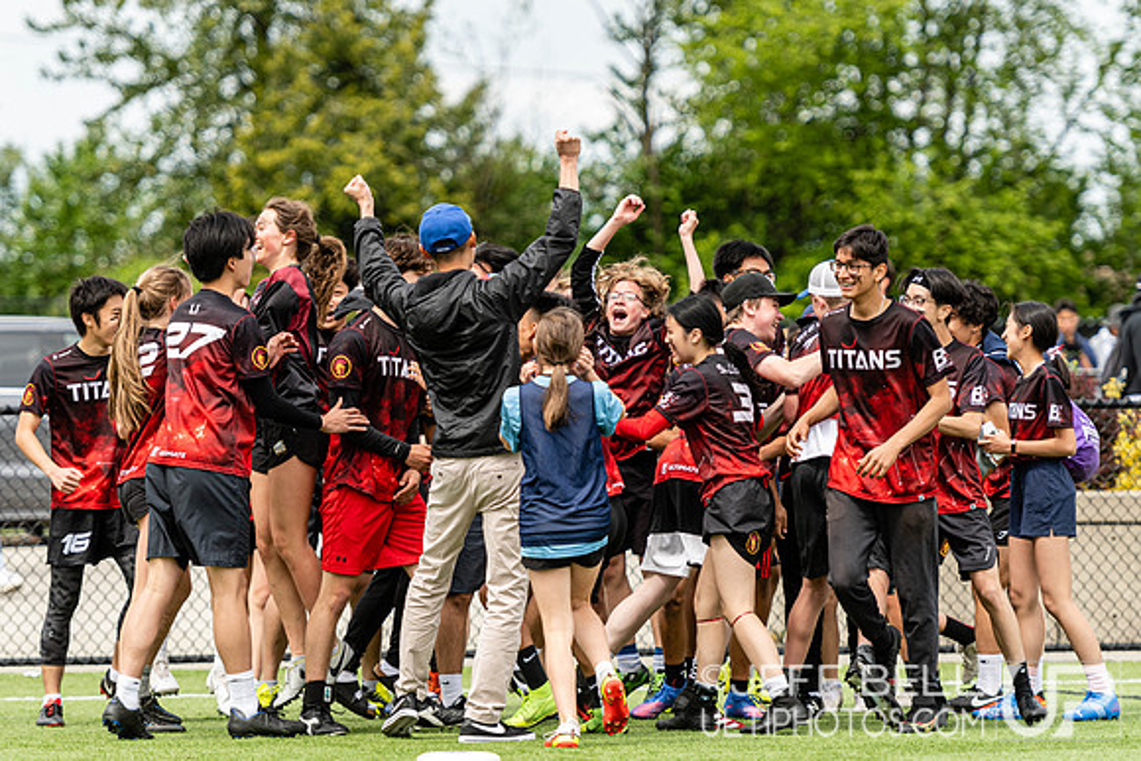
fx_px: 8190
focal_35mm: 258
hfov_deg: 8.0
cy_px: 380
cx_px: 566
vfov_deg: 5.3
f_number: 2.8
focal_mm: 165
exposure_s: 1/1600
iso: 180
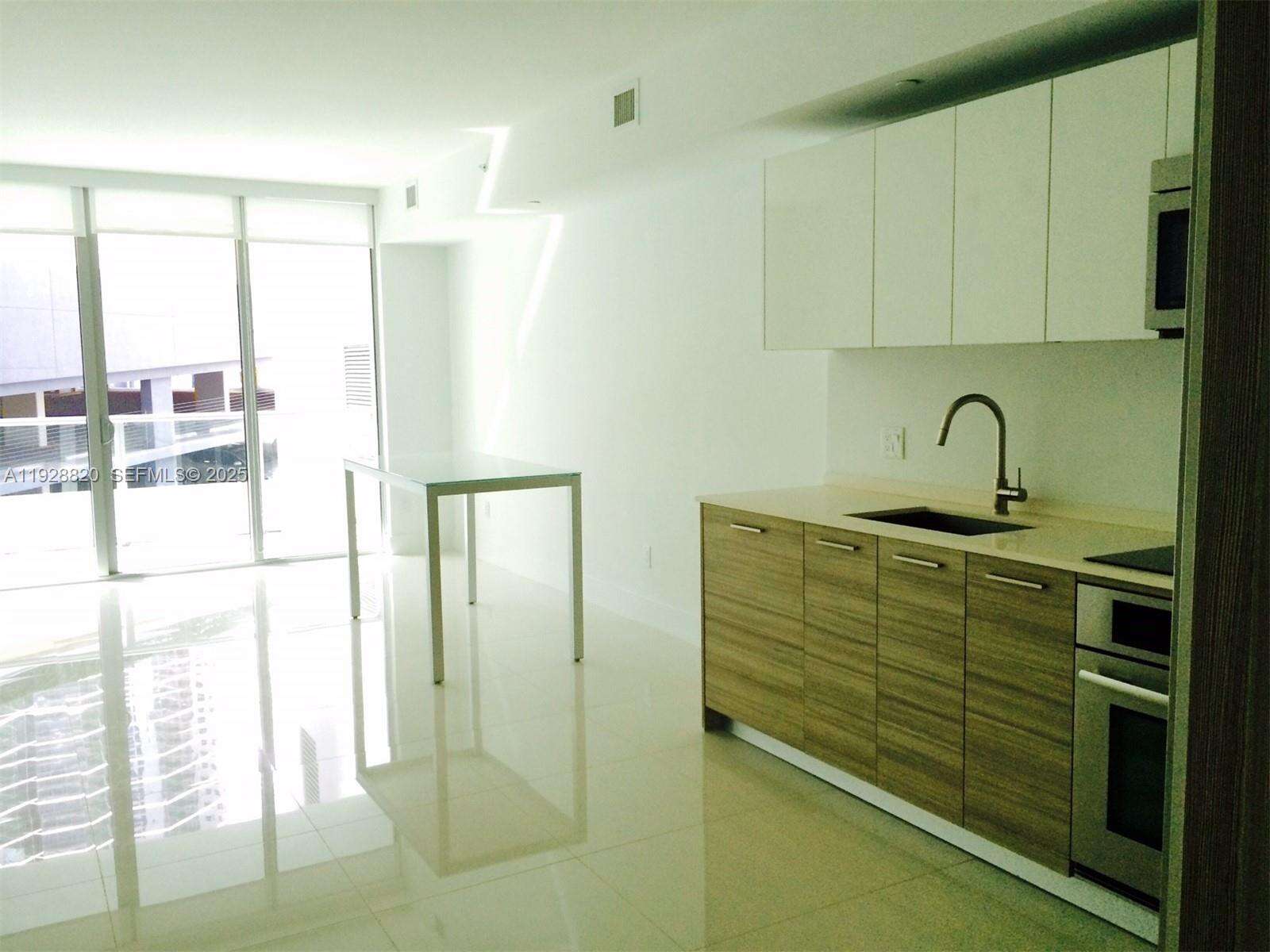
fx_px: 1064
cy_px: 476
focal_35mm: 29
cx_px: 635
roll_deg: +0.9
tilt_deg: -5.5
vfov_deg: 48.2
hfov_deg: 61.7
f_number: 2.2
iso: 64
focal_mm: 4.15
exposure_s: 1/30
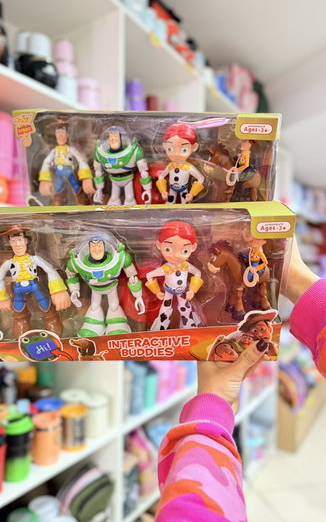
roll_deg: -0.1
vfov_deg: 70.4
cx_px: 136
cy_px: 262
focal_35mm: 26
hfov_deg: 47.4
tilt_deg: -0.2
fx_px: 370
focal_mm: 6.76
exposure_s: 1/50
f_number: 1.78
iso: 500
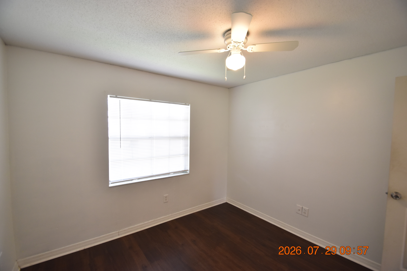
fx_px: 170
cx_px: 204
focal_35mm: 15
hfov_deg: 100.4
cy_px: 136
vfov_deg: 77.3
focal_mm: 10
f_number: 3.5
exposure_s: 1/90
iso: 800
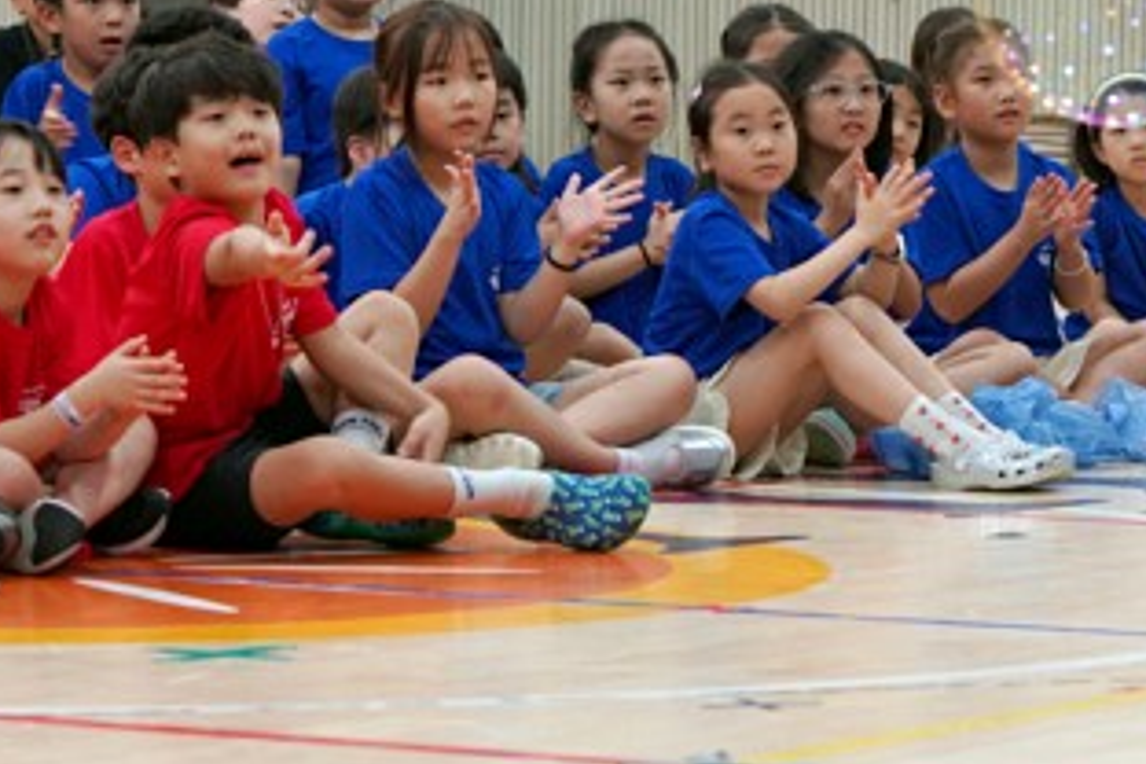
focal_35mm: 202
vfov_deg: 6.8
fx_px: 6430
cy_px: 202
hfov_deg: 10.2
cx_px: 687
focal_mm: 70
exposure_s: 1/160
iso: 1250
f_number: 4
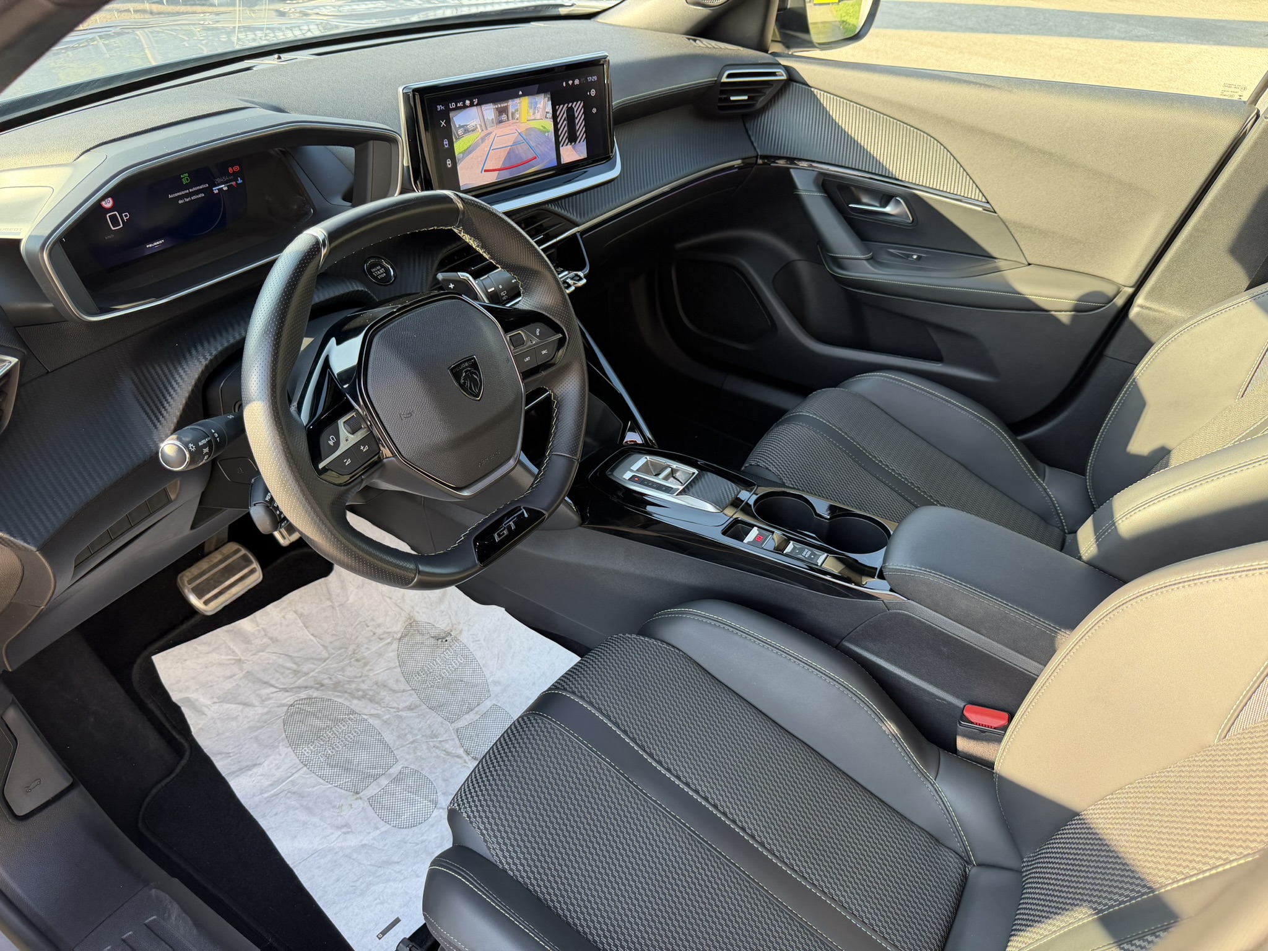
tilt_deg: -38.6
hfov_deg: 71.6
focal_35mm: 24
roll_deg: -6.9
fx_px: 879
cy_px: 476
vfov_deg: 56.8
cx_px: 634
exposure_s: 1/200
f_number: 1.78
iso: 125
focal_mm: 6.76
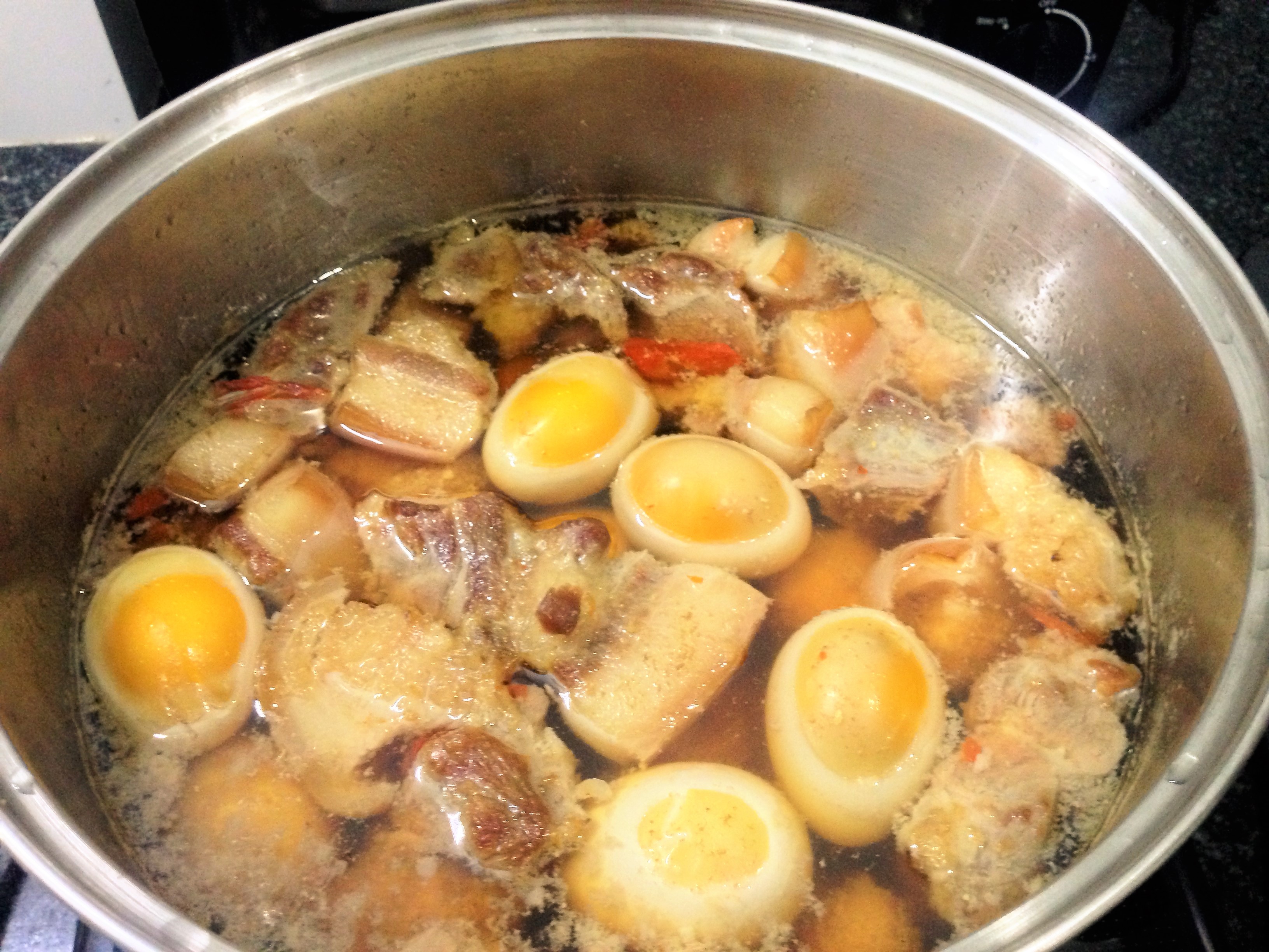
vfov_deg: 42.9
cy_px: 476
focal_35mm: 33
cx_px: 634
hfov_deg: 55.4
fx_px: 1210
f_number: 2.4
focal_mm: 4.12
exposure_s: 1/15
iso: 400
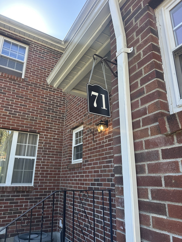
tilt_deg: +18.6
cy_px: 121
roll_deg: -2.3
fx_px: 168
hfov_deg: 56.8
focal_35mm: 24
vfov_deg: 71.6
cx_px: 91
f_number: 1.78
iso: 80
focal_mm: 6.86
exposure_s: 1/409
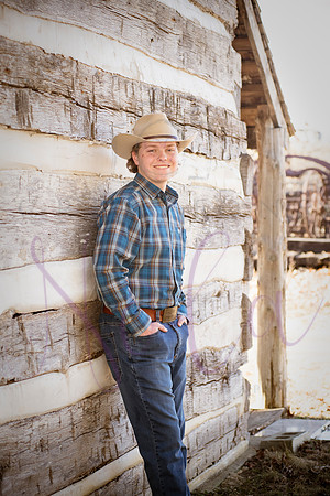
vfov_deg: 25.4
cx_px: 165
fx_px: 1100
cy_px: 248
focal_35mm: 80
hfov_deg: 17.1
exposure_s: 1/500
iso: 800
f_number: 4.5
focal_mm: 80
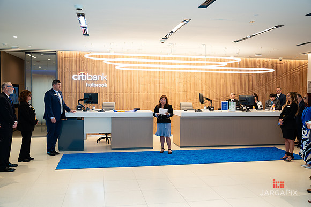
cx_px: 156
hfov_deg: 56.9
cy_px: 104
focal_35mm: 33
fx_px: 287
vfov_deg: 39.6
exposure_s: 1/200
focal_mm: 33
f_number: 3.5
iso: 640
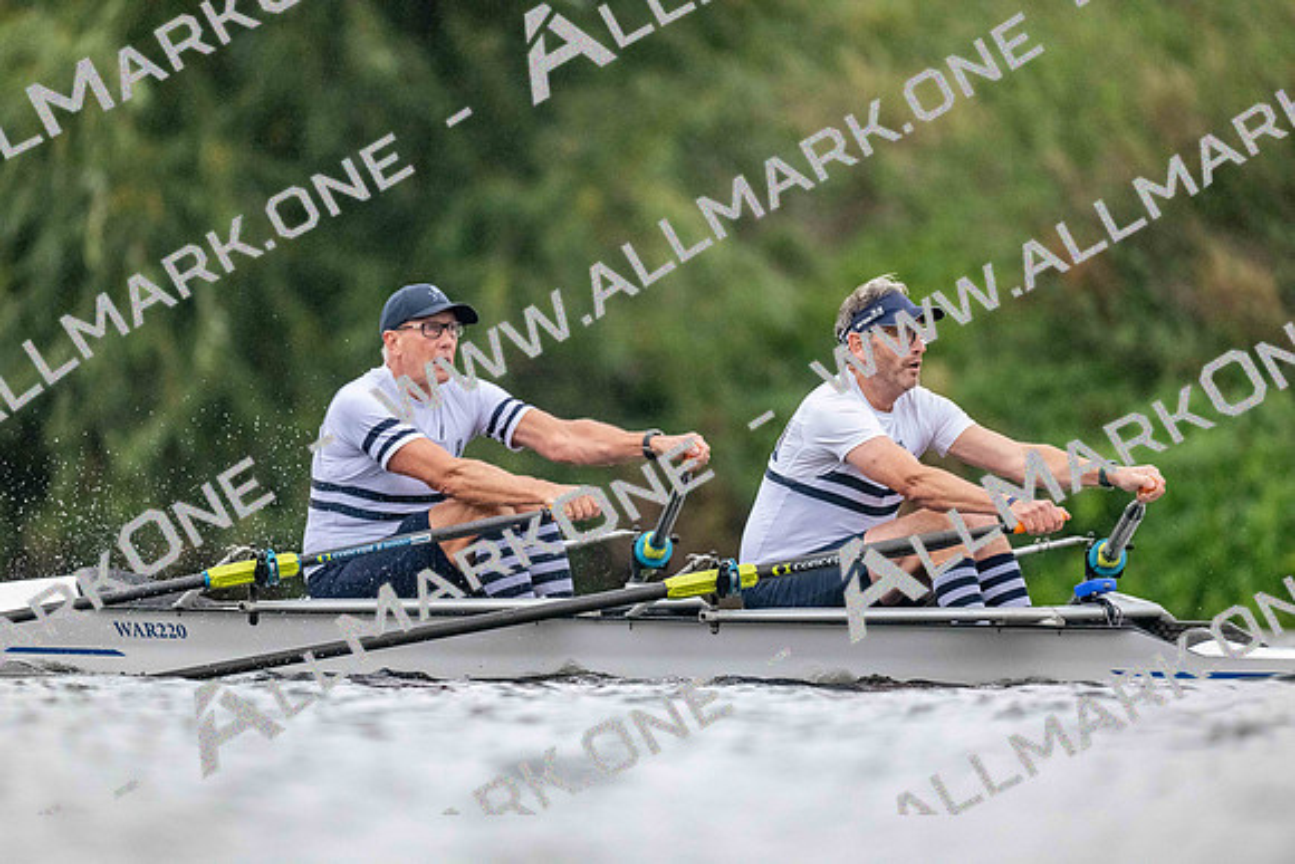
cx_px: 648
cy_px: 432
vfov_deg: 2.3
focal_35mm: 600
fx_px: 21587
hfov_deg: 3.4
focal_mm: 600
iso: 5000
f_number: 4
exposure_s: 1/2500
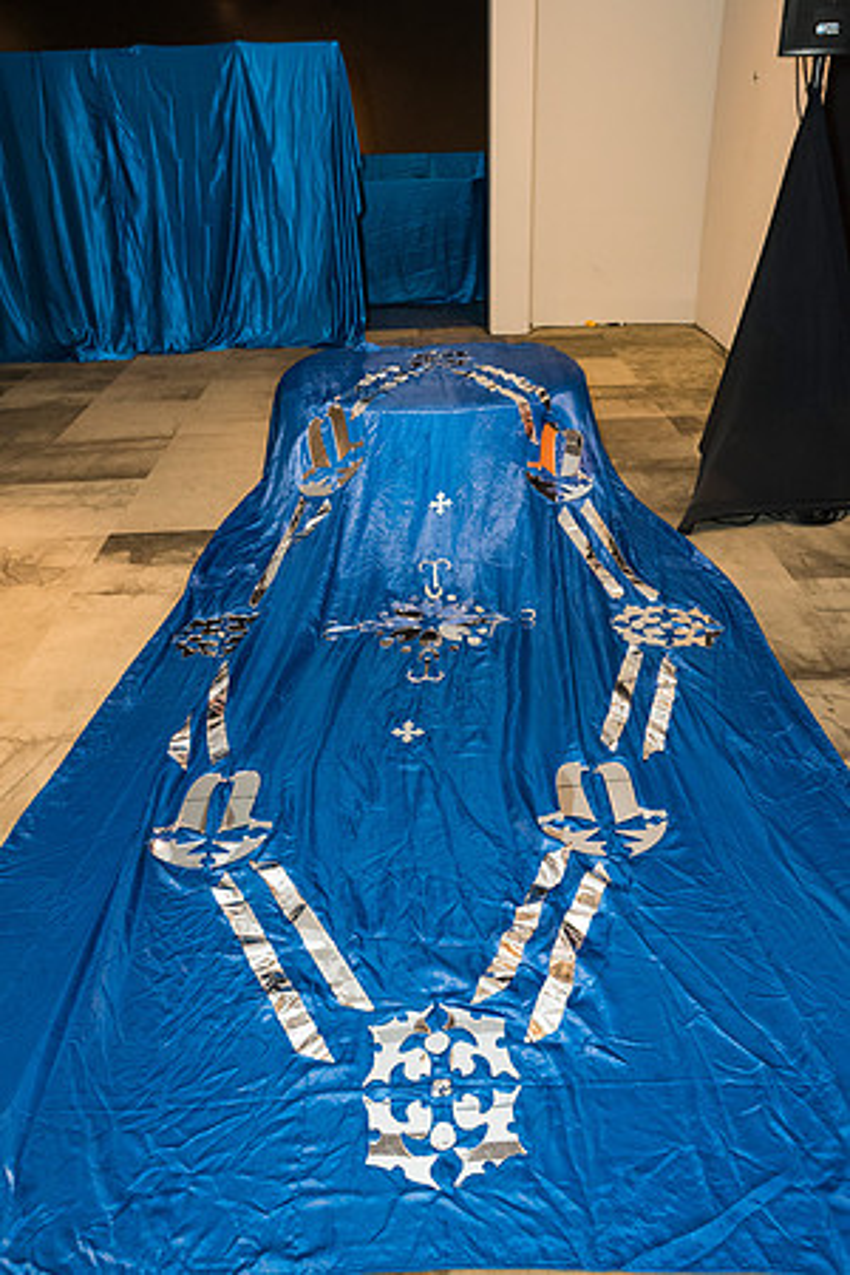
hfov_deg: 49.6
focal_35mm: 26
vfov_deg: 69.4
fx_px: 921
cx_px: 425
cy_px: 638
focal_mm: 26
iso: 3200
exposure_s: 1/60
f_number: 5
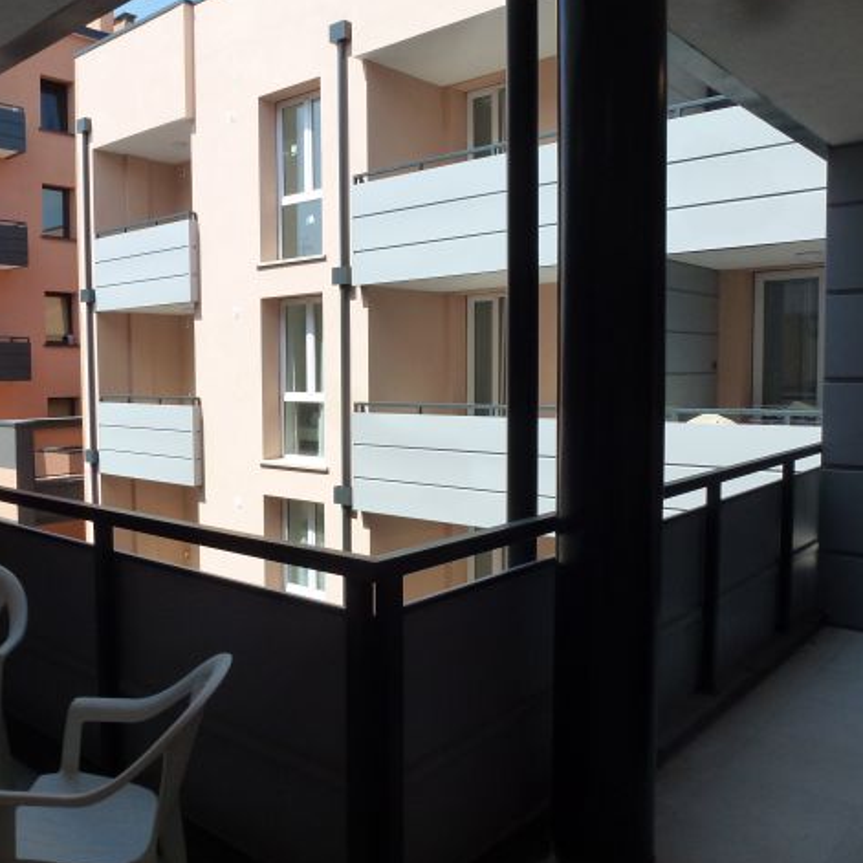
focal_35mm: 30
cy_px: 431
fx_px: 846
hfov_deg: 53.4
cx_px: 321
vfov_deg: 54.0
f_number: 4
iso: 160
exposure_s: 1/500
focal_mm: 4.3
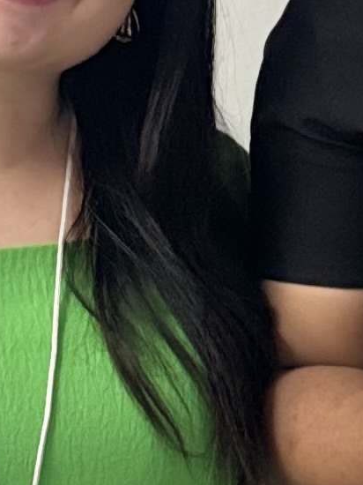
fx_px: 2463
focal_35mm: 176
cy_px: 197
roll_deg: +1.0
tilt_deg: -3.7
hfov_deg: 8.1
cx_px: 688
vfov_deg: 11.2
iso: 800
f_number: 1.78
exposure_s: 1/60
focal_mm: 6.76
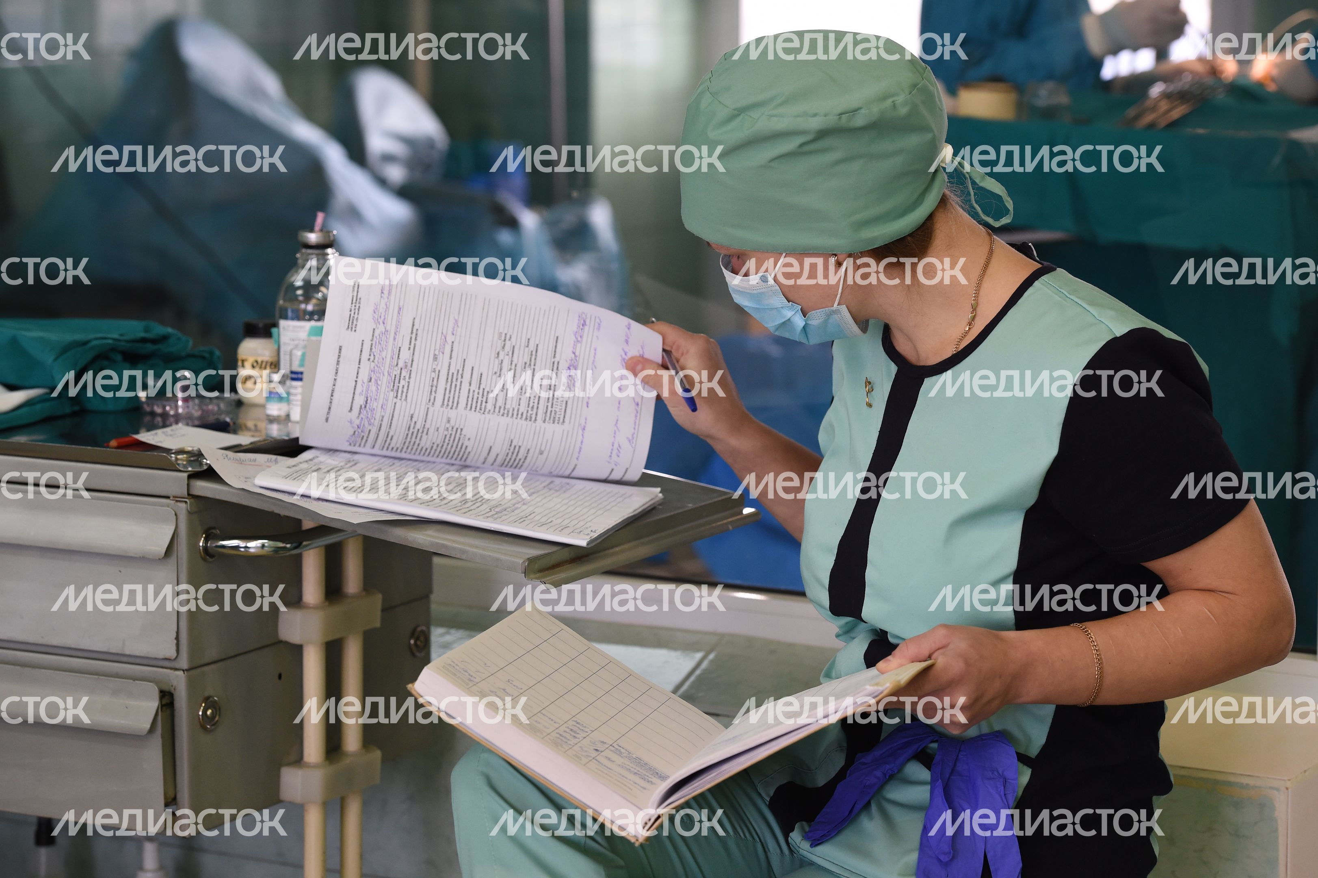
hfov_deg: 18.6
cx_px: 659
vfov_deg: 12.4
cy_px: 439
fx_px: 4025
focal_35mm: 110
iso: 1600
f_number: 5.6
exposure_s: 1/200
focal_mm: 110
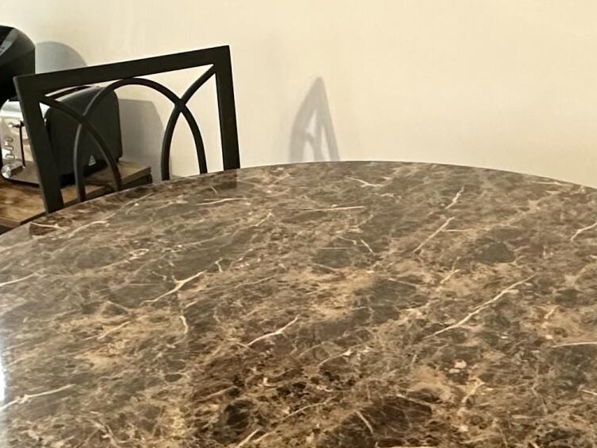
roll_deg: +1.7
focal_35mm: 56
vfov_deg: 25.6
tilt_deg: -11.6
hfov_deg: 34.3
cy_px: 76
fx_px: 966
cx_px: 308
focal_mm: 2.22
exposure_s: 1/60
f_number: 2.2
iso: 320
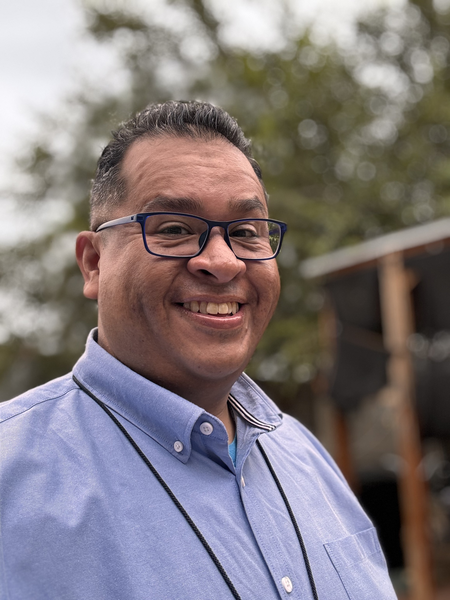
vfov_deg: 60.0
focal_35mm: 30
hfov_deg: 46.8
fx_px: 520
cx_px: 225
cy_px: 300
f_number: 1.9
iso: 40
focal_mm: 2.69
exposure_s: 1/121
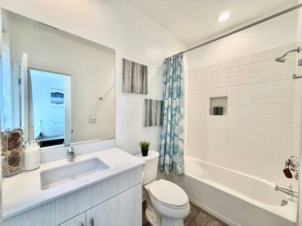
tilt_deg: -0.8
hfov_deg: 102.1
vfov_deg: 85.7
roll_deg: +0.1
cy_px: 113
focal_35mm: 14
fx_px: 122
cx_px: 151
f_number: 2.2
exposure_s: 1/120
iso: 160
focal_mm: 2.22
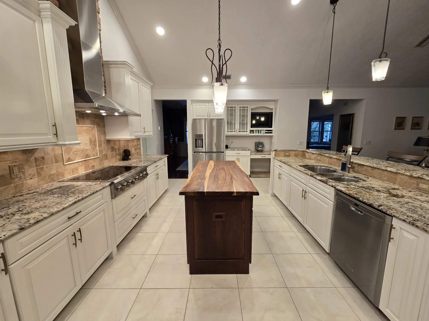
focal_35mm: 13
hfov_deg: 106.2
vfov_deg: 89.9
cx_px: 214
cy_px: 160
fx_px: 161
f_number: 2.2
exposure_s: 1/60
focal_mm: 2.2
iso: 160
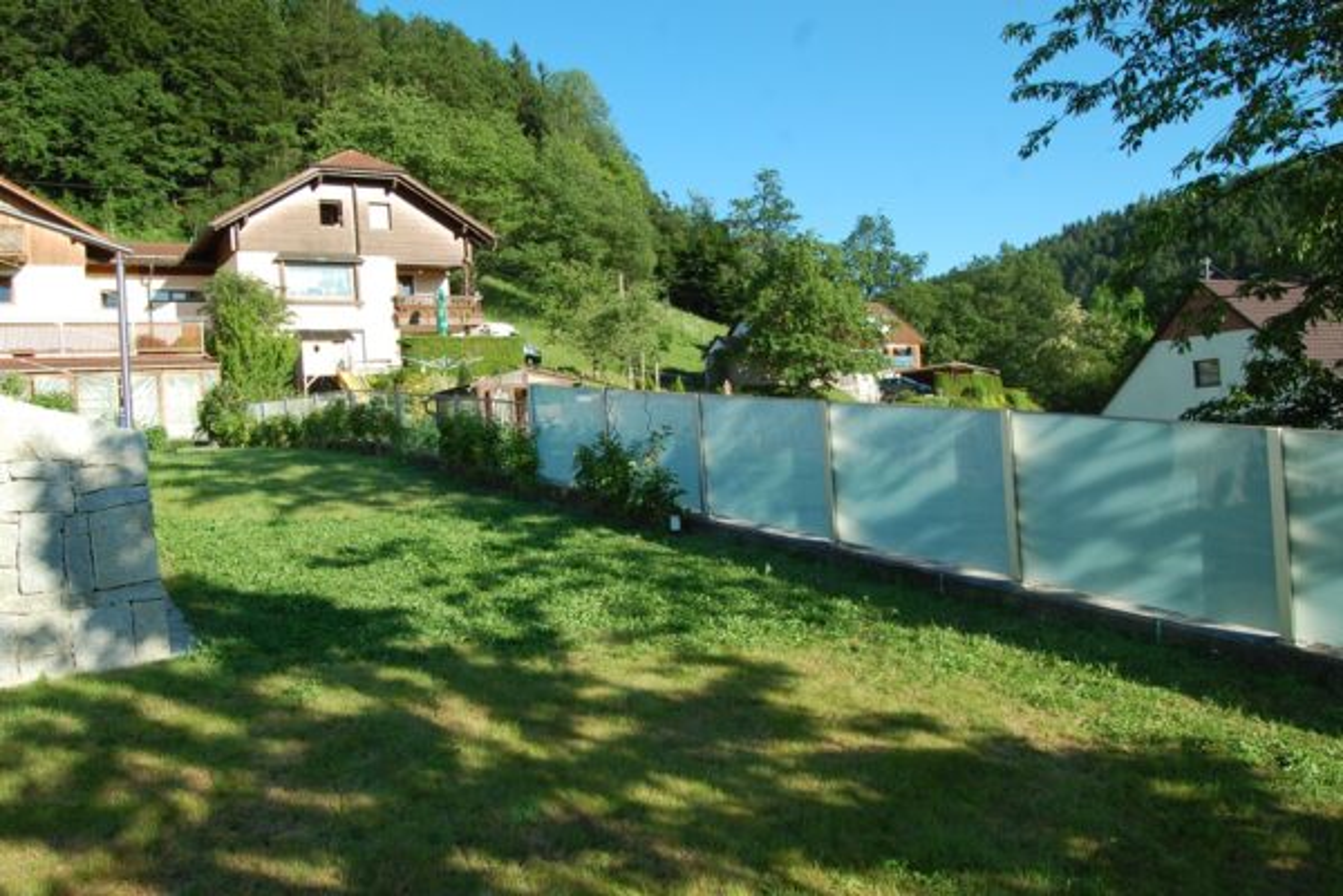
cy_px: 448
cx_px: 672
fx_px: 1007
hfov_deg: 67.4
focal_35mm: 27
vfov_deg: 47.9
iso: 200
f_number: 7.1
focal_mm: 18
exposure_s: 1/200
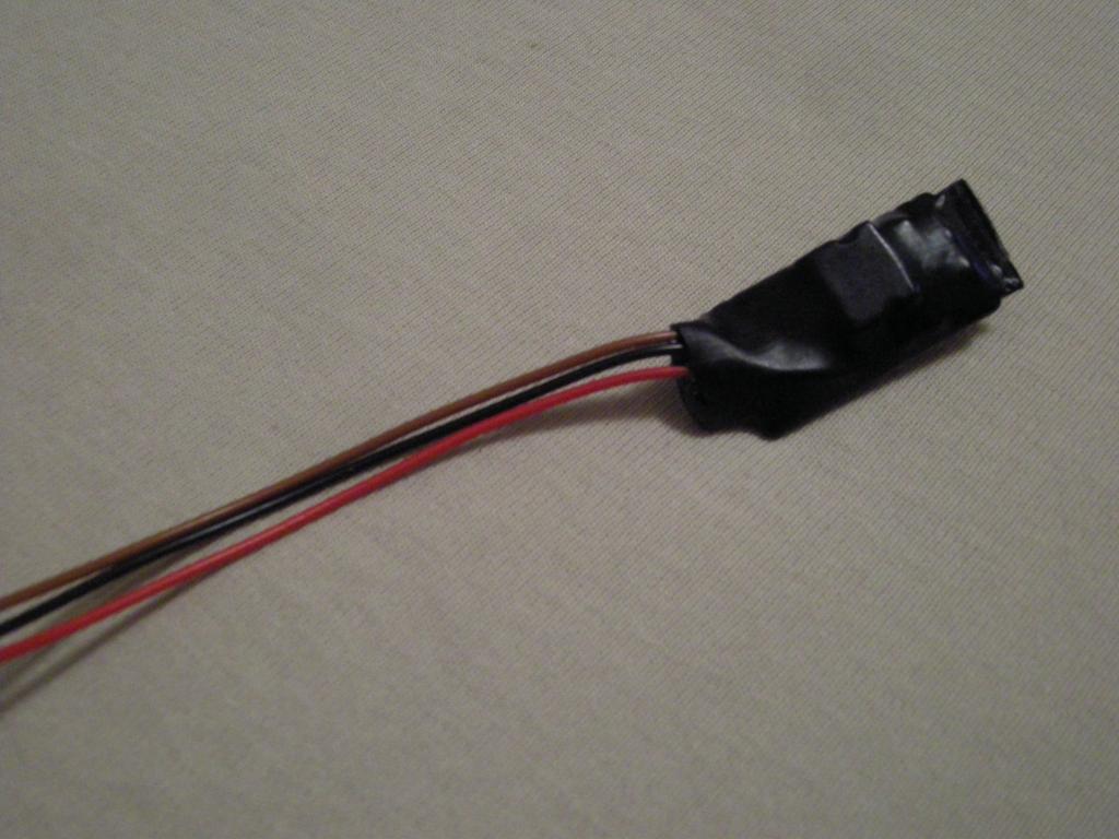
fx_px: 1422
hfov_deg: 42.9
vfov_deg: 32.9
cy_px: 420
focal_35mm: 44
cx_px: 560
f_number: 3.1
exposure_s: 1/8
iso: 411
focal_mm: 7.1
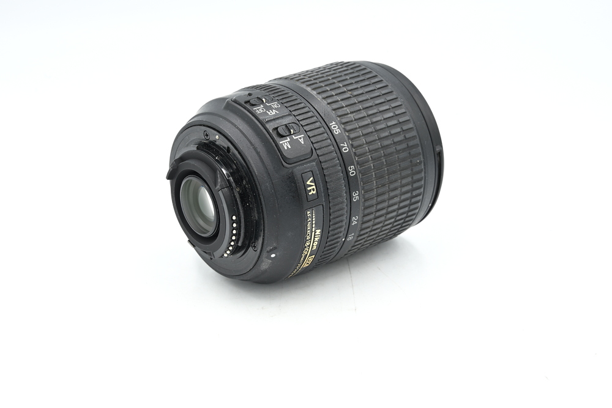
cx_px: 306
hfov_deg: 27.0
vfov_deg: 18.2
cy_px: 204
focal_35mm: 75
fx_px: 1275
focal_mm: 75
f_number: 14
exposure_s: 1/10
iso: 100
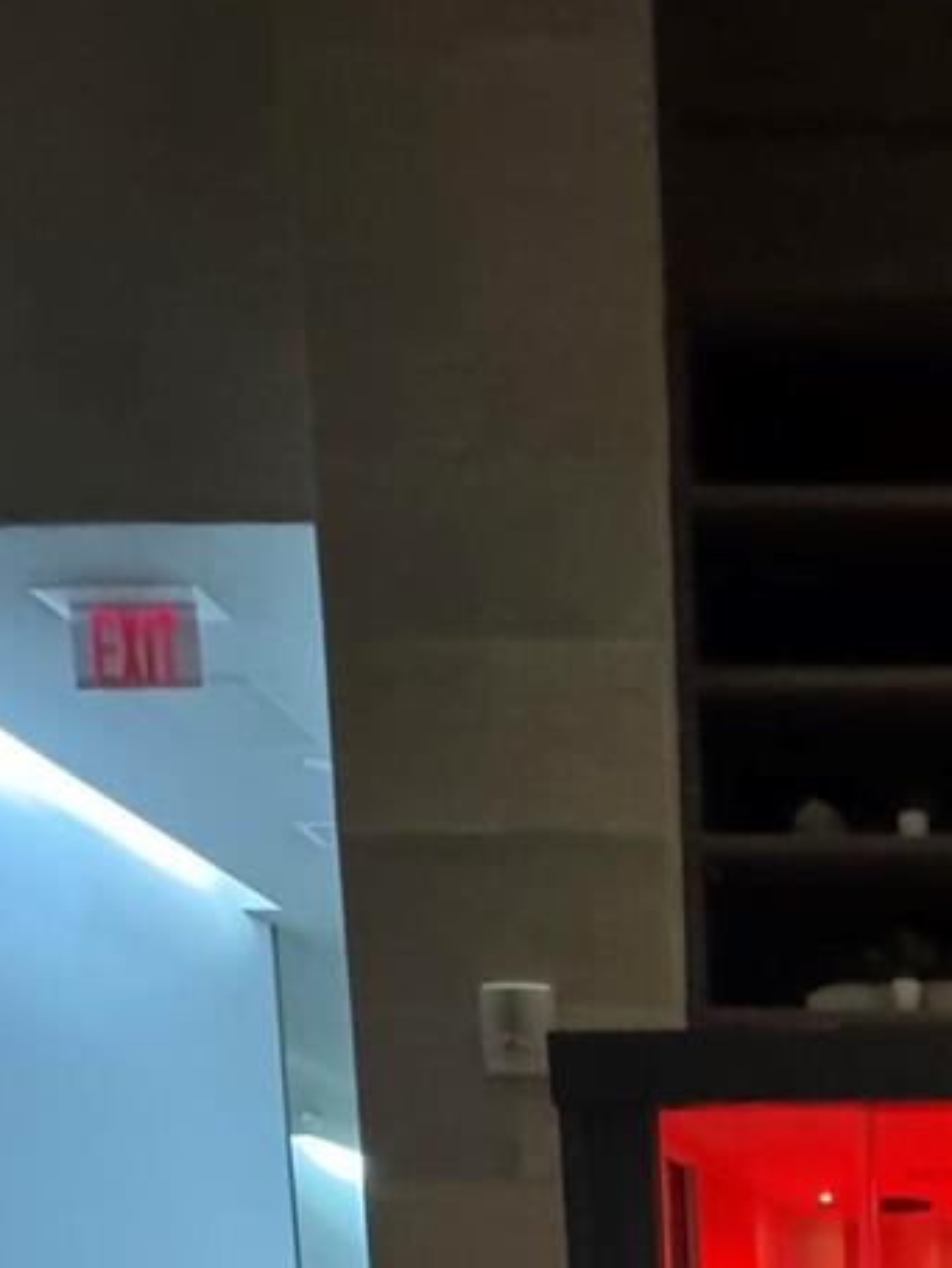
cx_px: 1069
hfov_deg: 33.3
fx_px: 1355
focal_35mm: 37
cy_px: 1648
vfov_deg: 34.9
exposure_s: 1/40
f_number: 2.2
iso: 1250
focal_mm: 2.22
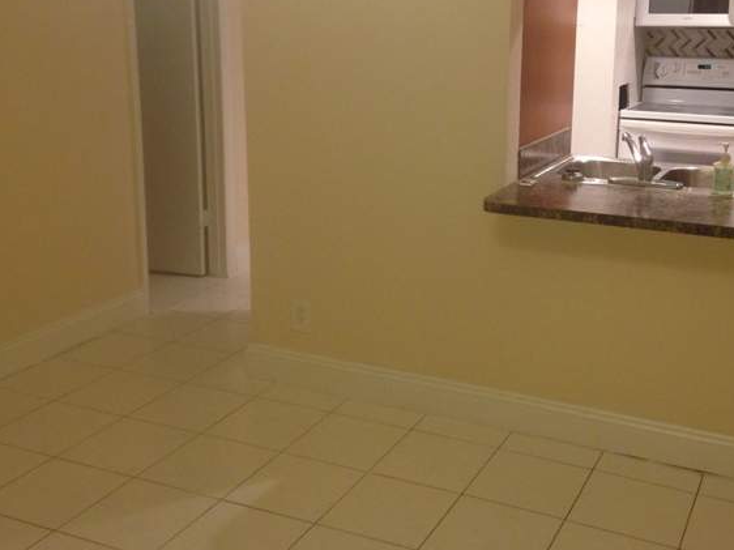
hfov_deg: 40.3
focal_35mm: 47
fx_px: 996
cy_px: 189
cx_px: 436
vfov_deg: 30.7
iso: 100
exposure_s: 1/20
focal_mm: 4.12
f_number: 2.4
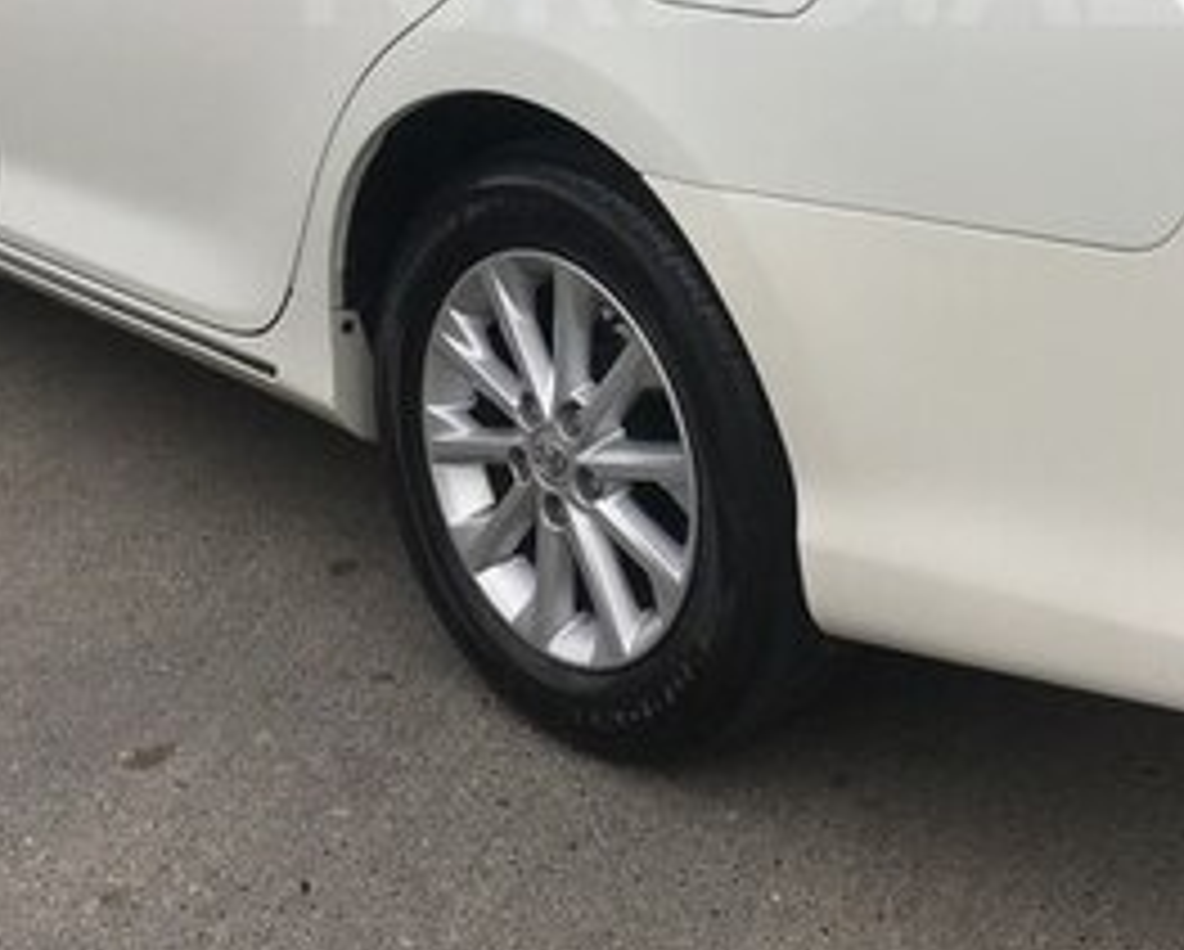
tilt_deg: -10.3
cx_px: 729
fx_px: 2491
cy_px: -43
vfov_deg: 20.7
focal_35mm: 71
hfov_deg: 26.7
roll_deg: -1.3
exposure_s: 1/400
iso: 25
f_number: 2.2
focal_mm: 4.15
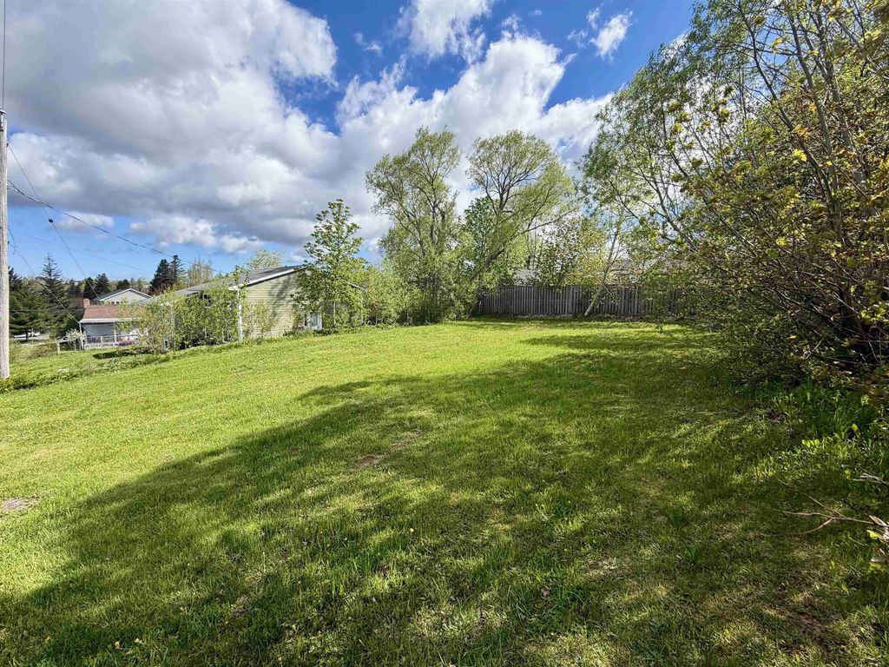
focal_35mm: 14
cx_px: 444
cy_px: 334
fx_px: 360
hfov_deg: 102.1
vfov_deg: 85.7
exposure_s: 1/770
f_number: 2.2
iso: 25
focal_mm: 2.22
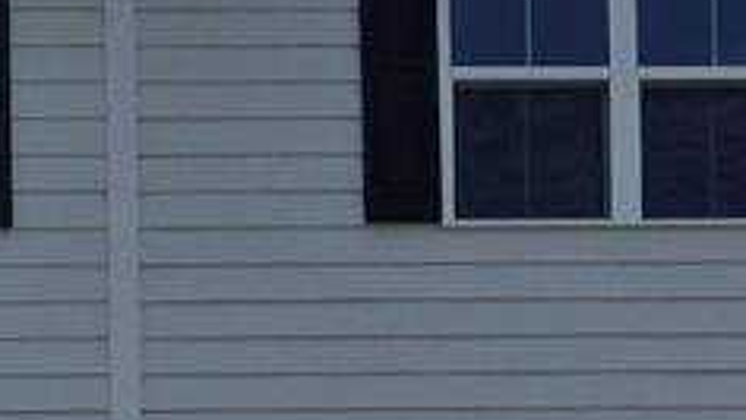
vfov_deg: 9.9
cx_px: -386
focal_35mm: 92
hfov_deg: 19.9
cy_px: 1263
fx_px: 1821
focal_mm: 2.2
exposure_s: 1/2767
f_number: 2.2
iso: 50
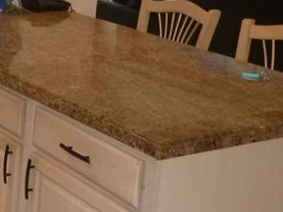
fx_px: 728
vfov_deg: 16.4
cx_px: -137
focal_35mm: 89
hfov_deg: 19.3
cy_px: 30
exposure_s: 1/30
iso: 250
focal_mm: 4.1
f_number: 3.3
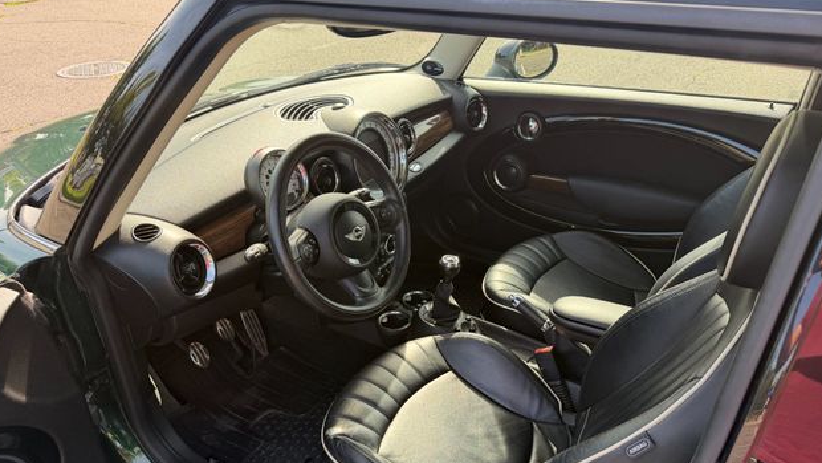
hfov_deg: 69.8
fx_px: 589
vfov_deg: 42.5
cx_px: 407
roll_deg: +0.5
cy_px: 297
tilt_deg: -33.9
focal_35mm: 27
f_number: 1.78
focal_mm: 6.76
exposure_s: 1/514
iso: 100
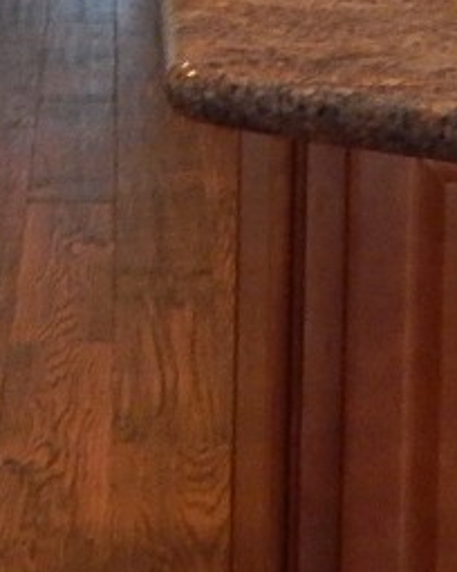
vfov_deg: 13.0
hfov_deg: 11.4
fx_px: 2282
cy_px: -449
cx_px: 226
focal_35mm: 135
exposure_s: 1/30
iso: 220
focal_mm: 4
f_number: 3
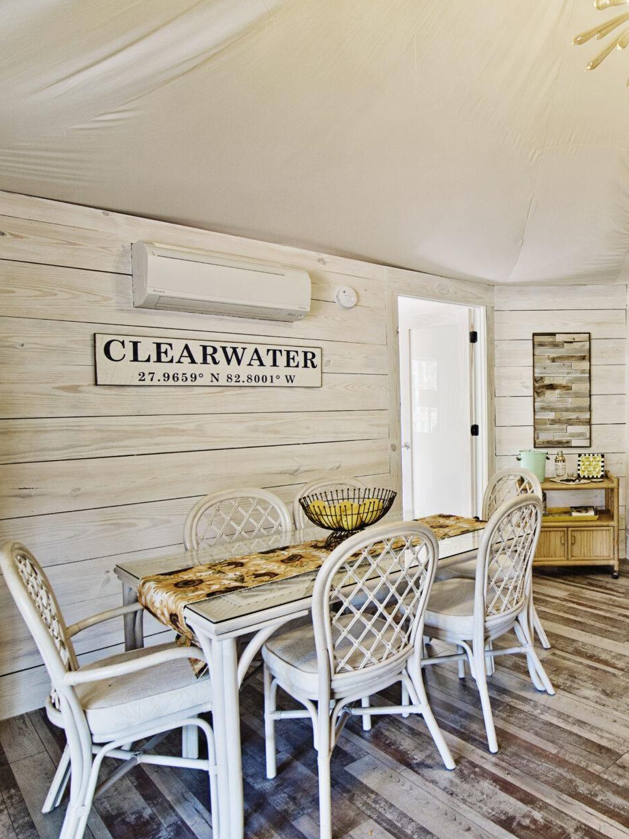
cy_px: 421
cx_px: 530
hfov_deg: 52.0
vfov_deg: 71.6
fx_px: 582
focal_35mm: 24
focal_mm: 16
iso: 200
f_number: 7.1
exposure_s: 1/15
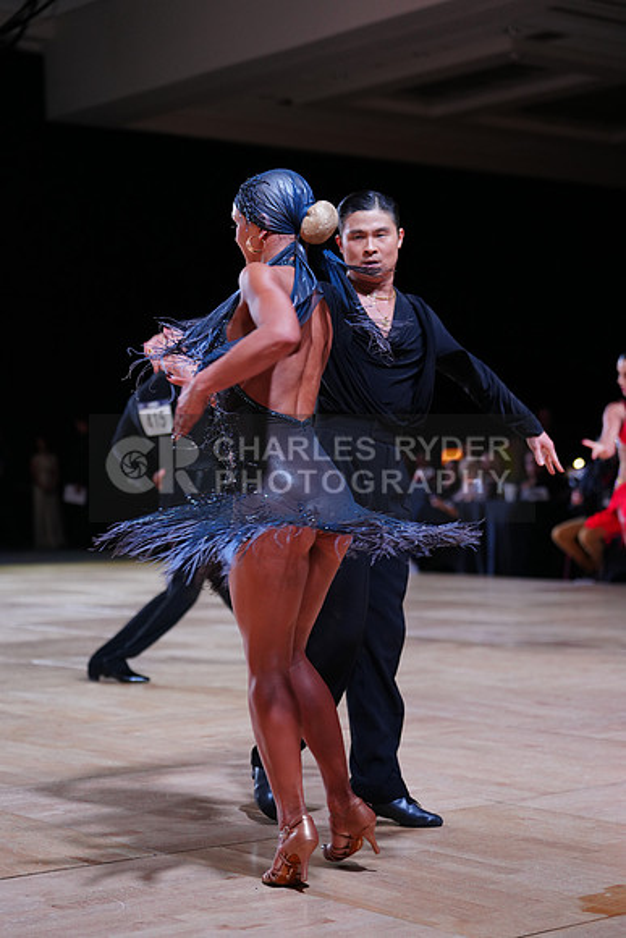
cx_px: 313
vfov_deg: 28.8
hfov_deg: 19.5
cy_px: 469
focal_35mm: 70
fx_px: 1825
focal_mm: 70
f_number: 2.8
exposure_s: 1/500
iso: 800
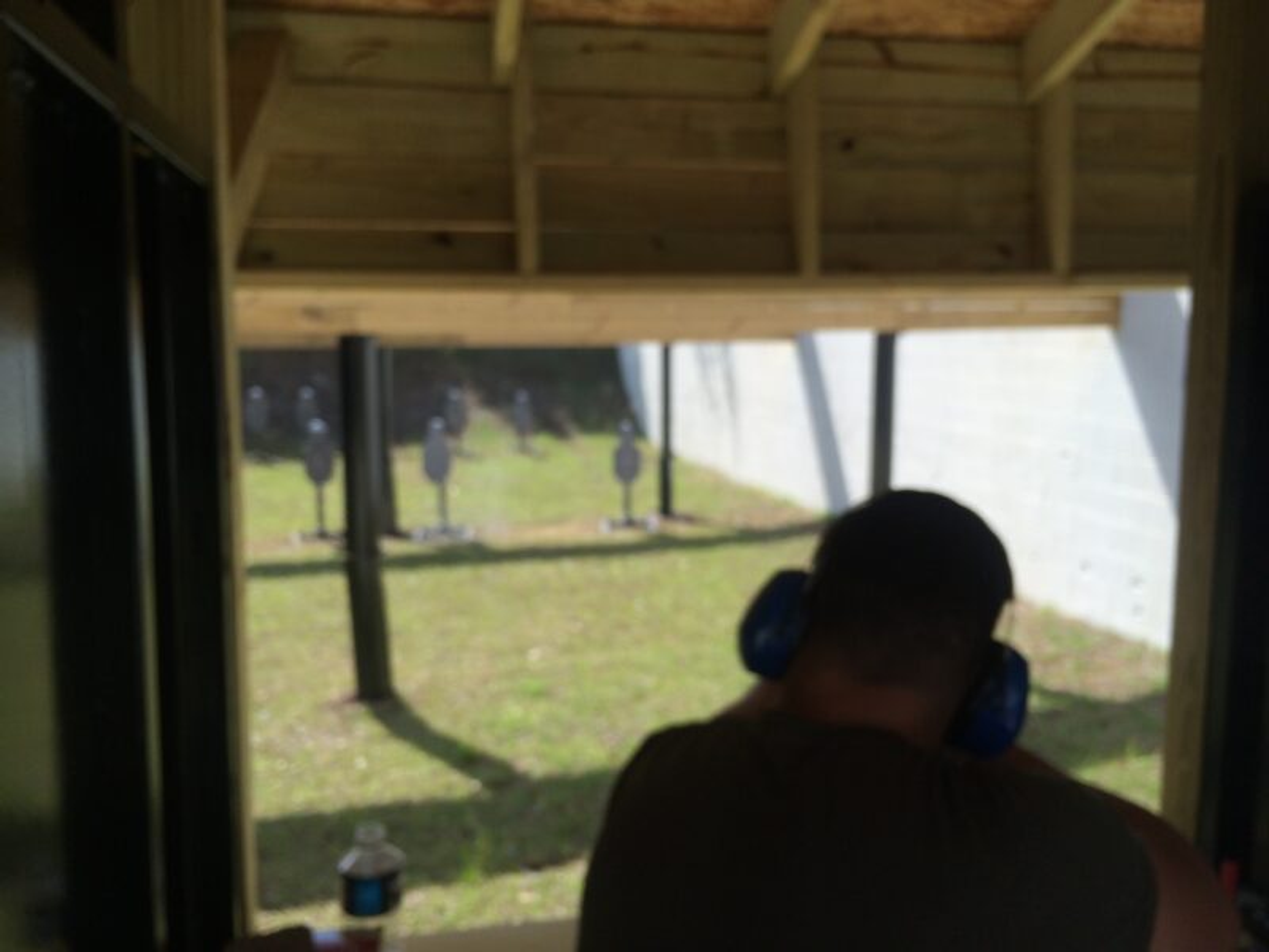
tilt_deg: -7.9
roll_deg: +0.2
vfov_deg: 48.2
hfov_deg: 61.7
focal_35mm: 29
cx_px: 634
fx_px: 1063
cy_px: 476
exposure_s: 1/820
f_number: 2.2
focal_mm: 4.15
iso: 32
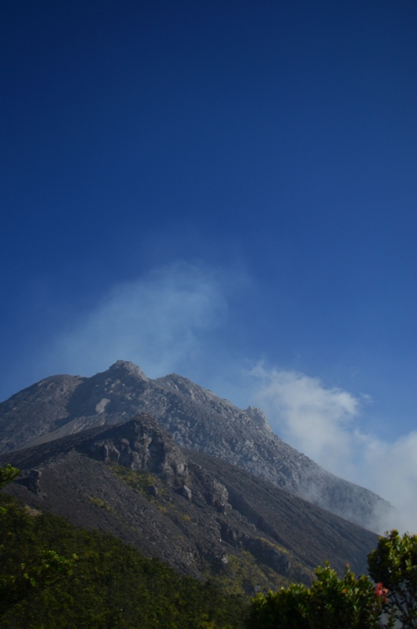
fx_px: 838
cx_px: 208
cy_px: 314
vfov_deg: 41.2
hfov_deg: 28.0
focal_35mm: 48
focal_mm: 32
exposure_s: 1/4000
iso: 200
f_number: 4.8
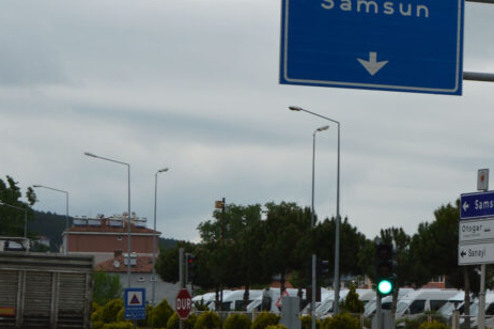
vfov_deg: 12.6
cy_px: 286
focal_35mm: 108
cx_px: 585
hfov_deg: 18.0
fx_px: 1482
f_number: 7.1
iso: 100
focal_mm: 26
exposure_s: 1/200
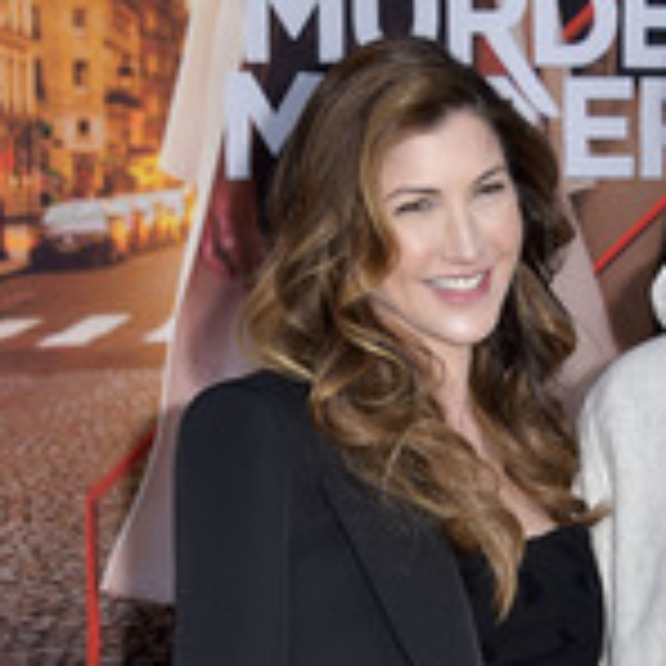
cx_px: 590
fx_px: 2525
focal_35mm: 116
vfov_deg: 14.9
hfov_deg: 14.9
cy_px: 603
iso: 320
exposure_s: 1/250
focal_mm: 45
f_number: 6.3
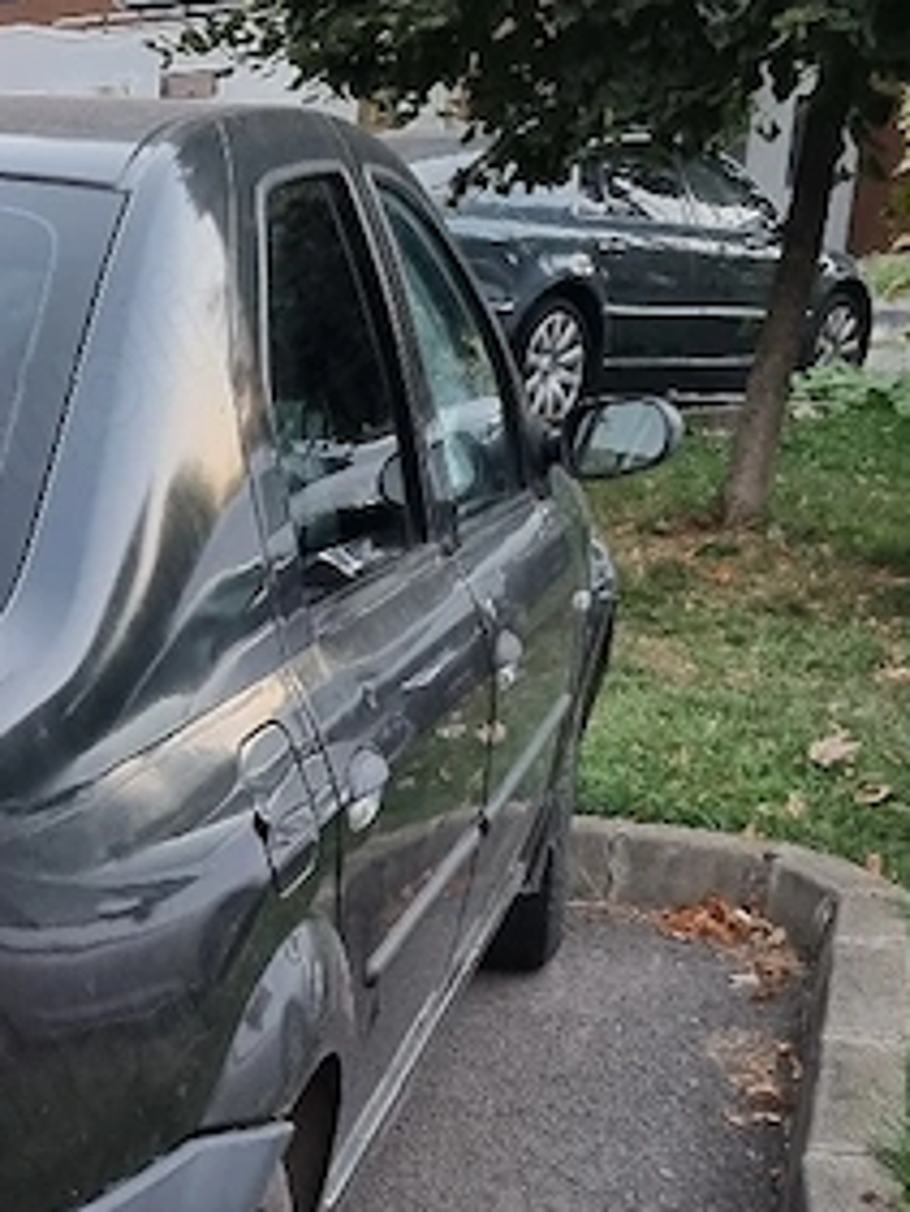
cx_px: -302
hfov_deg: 18.4
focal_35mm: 74
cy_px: 1100
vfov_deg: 25.5
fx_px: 2592
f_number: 1.8
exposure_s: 1/50
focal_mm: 5.4
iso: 320
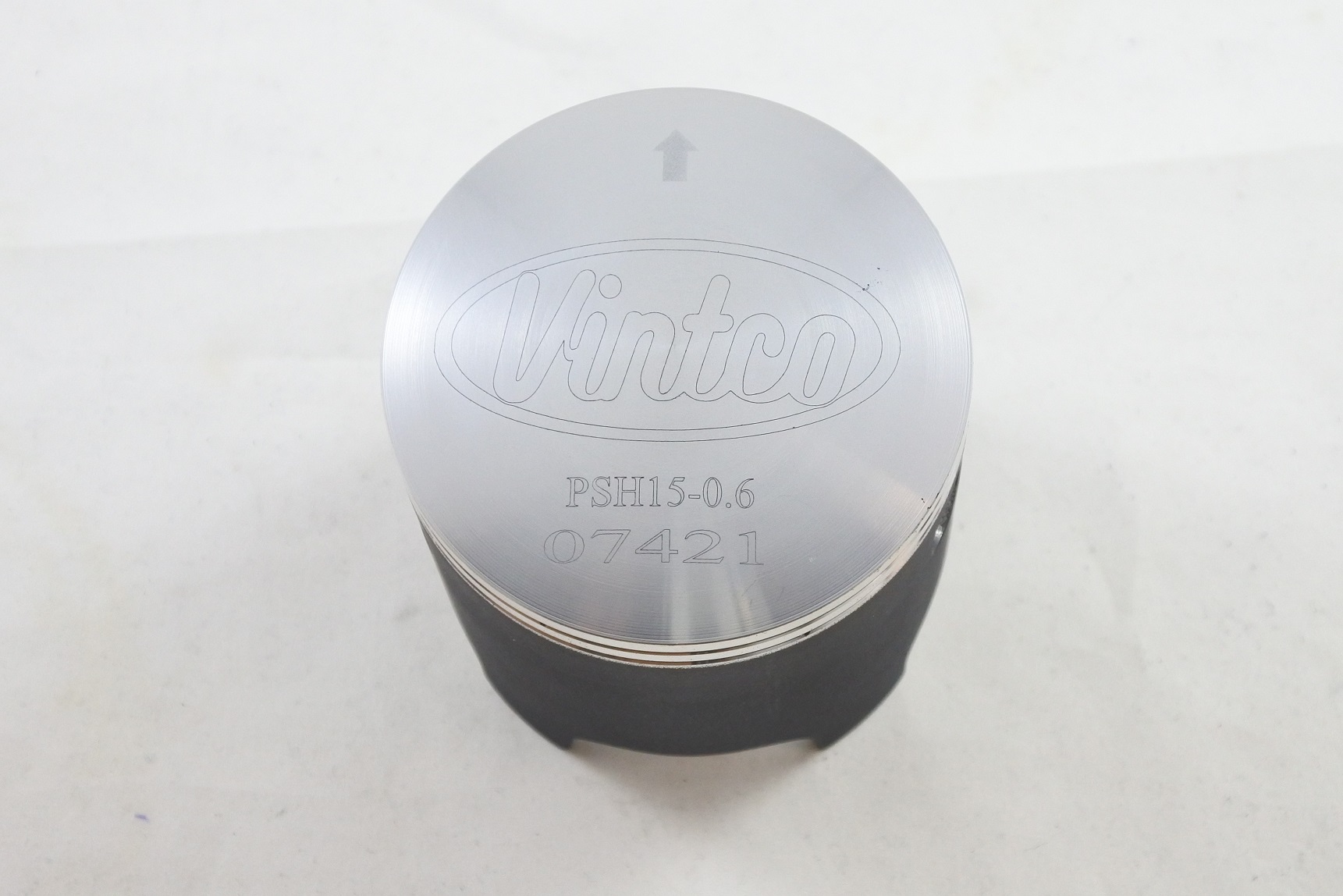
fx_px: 2015
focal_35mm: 54
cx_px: 672
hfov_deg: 36.9
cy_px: 448
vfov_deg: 25.1
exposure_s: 1/125
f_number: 4.8
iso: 800
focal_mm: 20.1
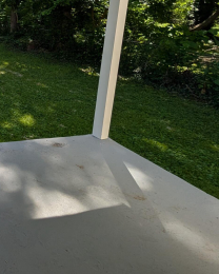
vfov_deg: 53.0
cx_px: -89
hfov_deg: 31.6
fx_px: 243
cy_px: 38
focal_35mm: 30
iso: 56
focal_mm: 2.02
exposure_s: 1/960
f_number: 1.7
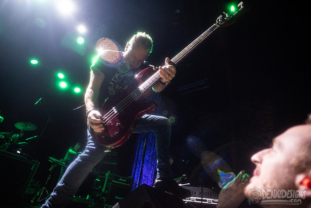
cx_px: 156
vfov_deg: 62.0
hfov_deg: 84.0
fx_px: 173
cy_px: 104
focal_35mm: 20
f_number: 3.5
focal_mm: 20
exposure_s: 1/250
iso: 3200
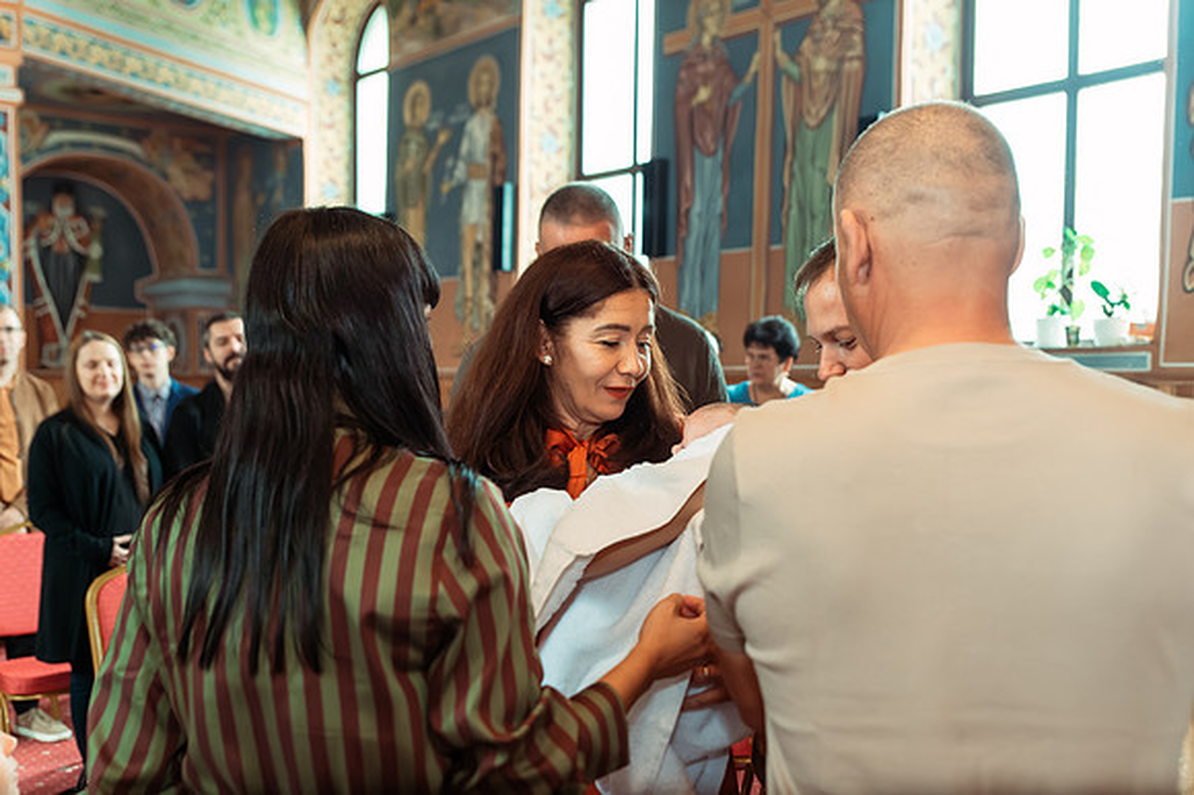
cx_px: 597
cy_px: 398
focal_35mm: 38
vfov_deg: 35.0
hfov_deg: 50.7
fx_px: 1260
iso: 2500
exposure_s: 1/250
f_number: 3.5
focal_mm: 38
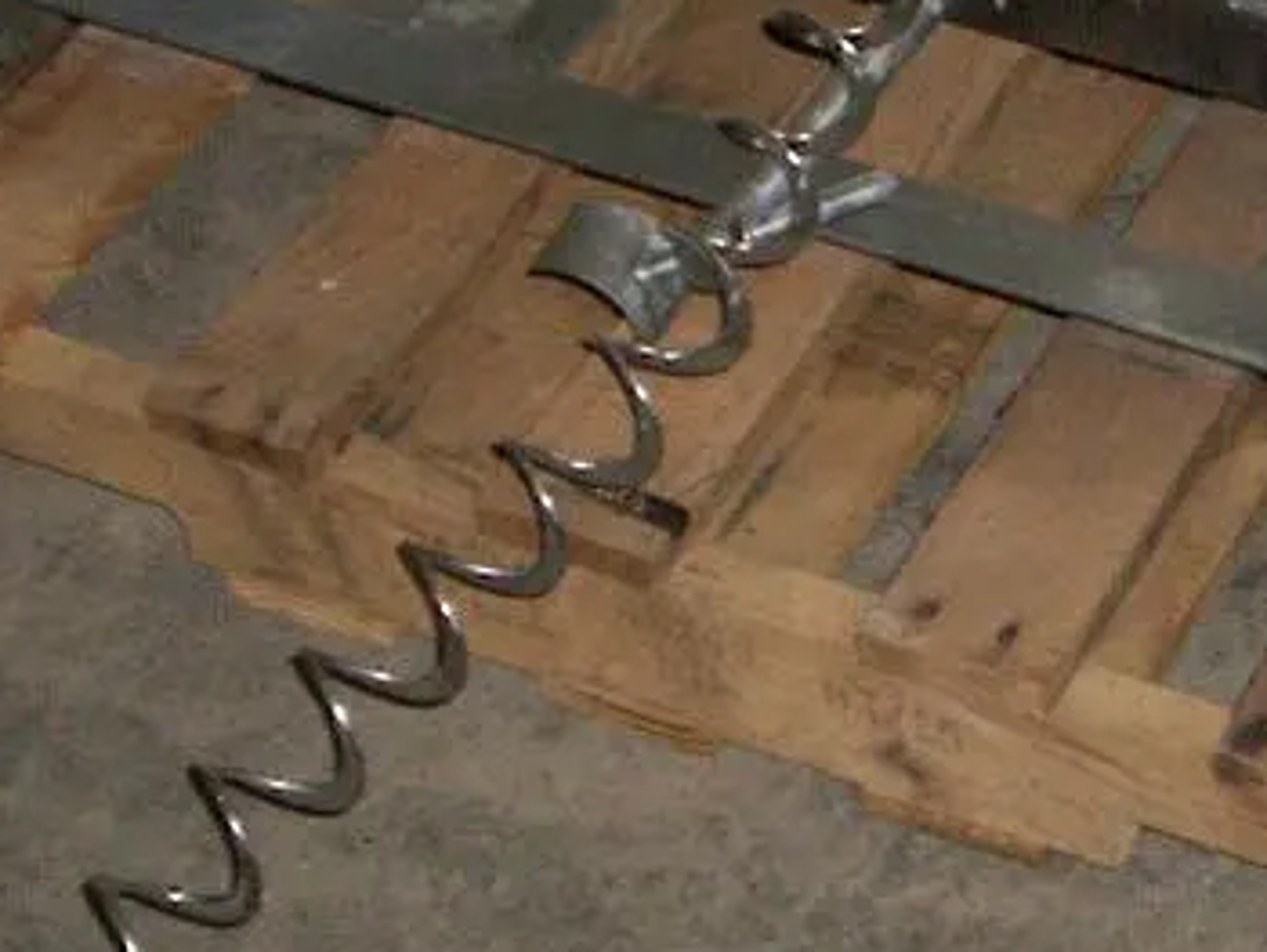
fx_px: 4578
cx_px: 1249
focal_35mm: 125
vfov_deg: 11.8
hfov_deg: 15.5
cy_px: 43
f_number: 4.5
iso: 140
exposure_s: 1/64
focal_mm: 5.9
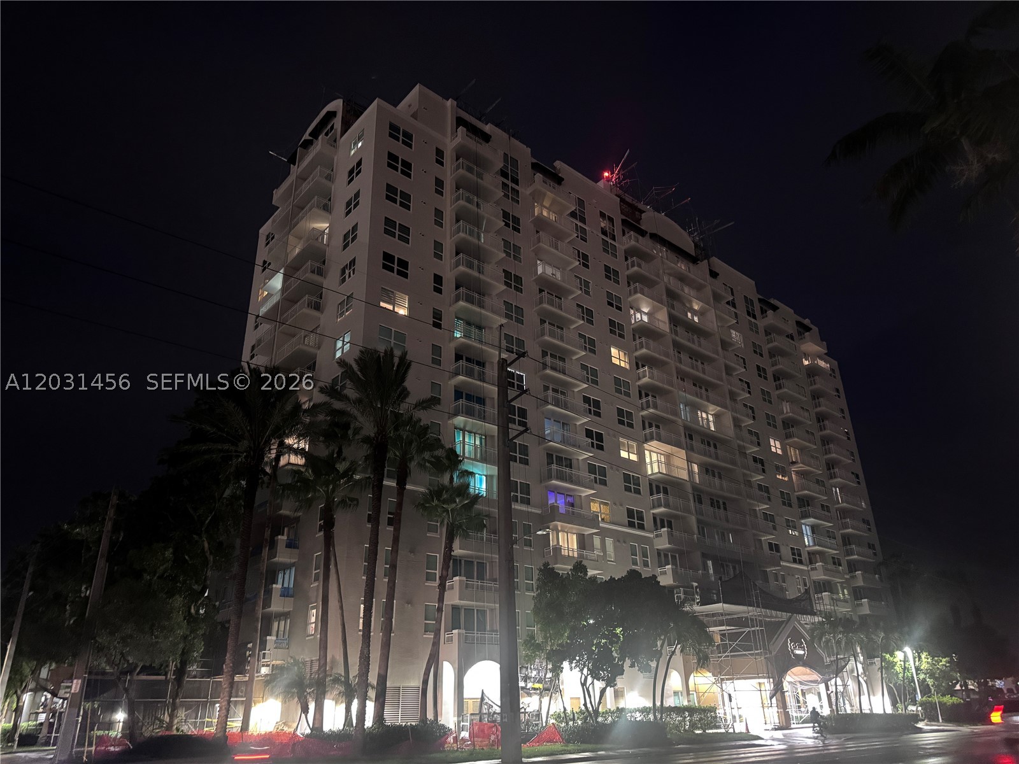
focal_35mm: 24
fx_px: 706
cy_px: 382
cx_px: 510
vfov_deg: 56.8
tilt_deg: +24.1
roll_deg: +0.9
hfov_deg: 71.6
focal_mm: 6.76
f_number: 1.78
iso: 1600
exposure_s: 1/20
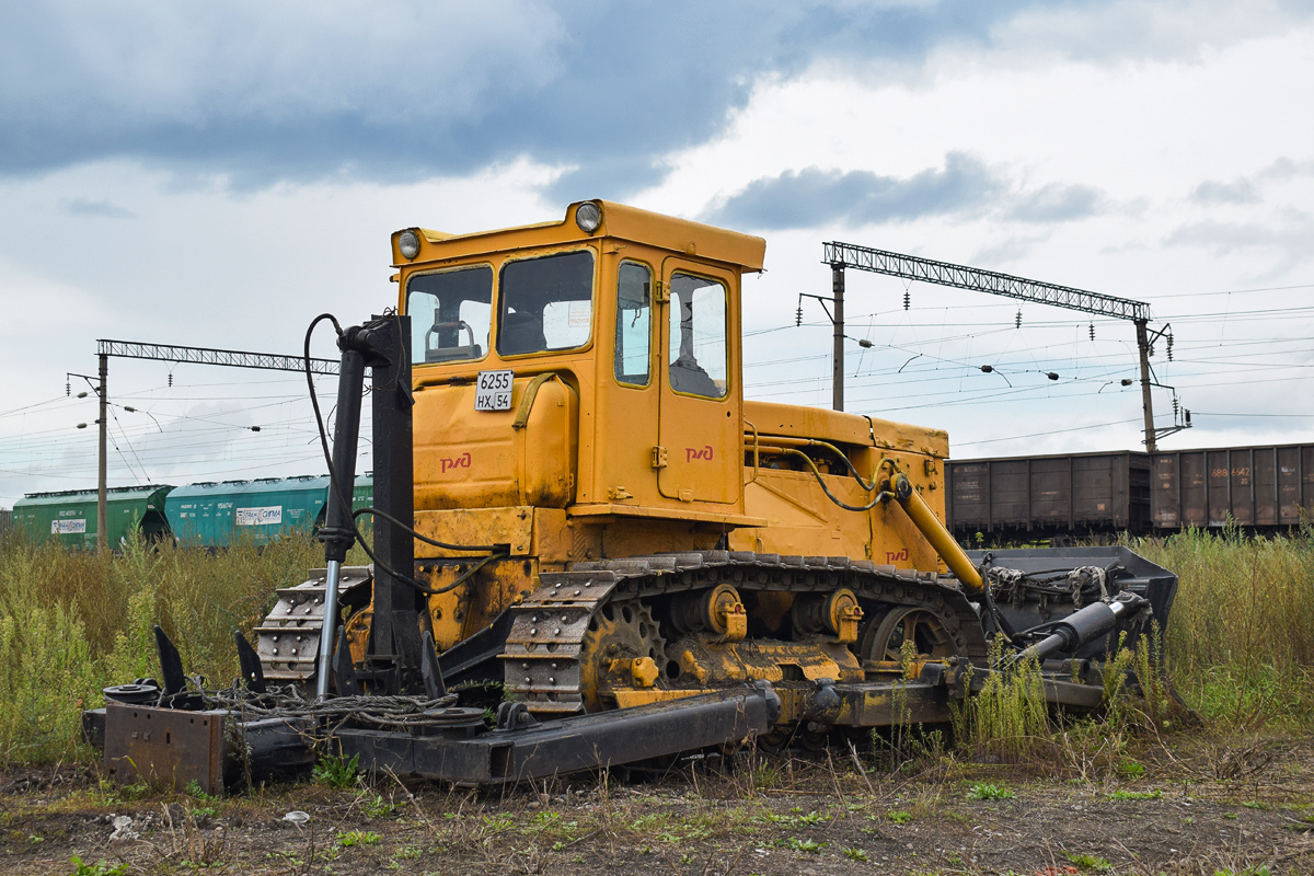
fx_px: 1971
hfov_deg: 36.9
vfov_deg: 25.1
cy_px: 438
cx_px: 657
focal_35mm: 54
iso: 400
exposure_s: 1/640
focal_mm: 36
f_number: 6.3
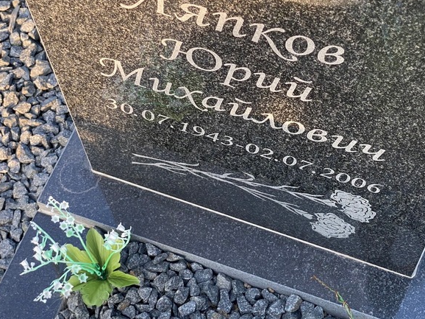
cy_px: 104
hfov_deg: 26.9
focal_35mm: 72
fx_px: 884
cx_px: 279
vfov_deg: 20.3
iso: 25
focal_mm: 6
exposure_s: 1/121
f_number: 2
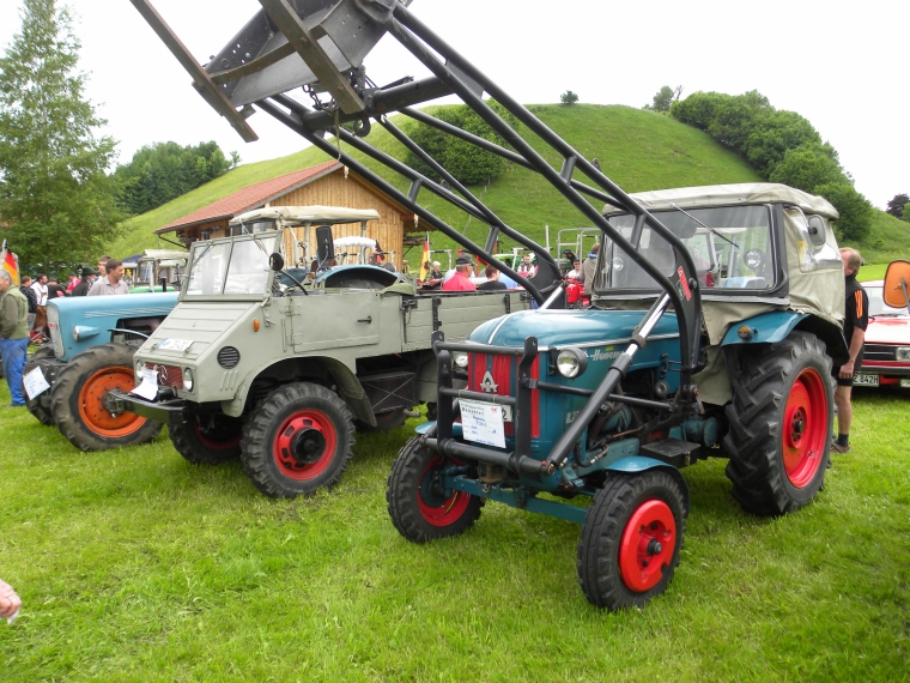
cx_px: 455
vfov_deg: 48.2
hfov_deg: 61.7
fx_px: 762
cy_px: 342
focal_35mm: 29
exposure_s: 1/90.5
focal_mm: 5.2
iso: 64
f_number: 3.2
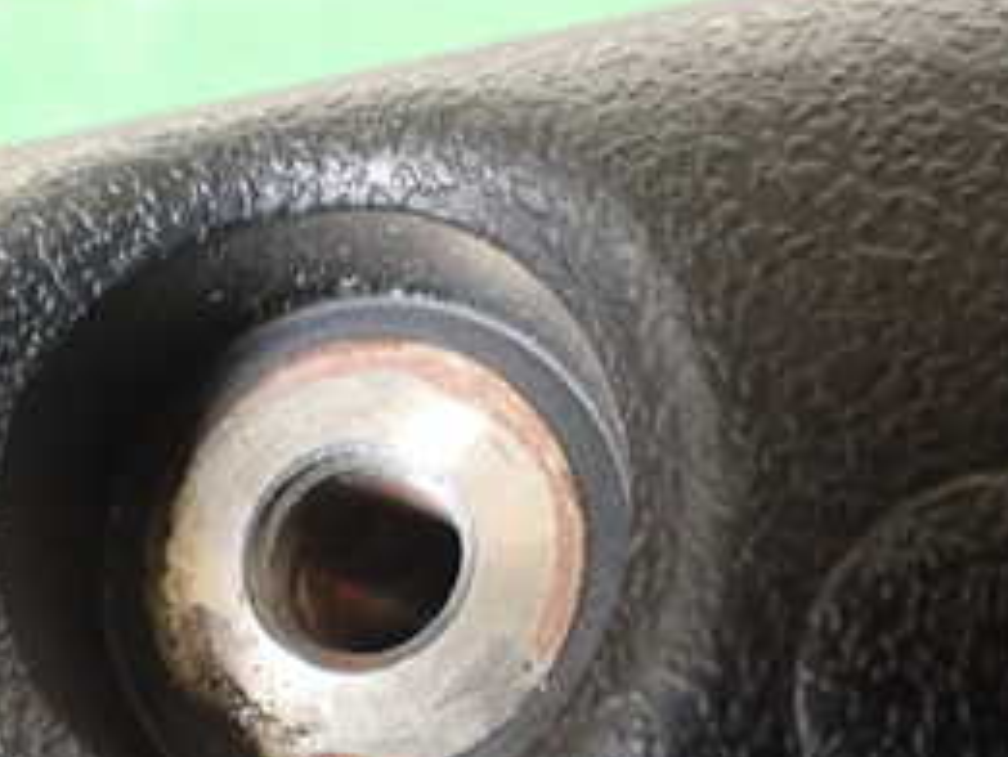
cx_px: 367
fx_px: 2010
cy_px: 541
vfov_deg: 21.2
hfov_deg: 28.0
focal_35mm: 69
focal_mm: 5.4
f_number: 2.3
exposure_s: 1/40
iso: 800
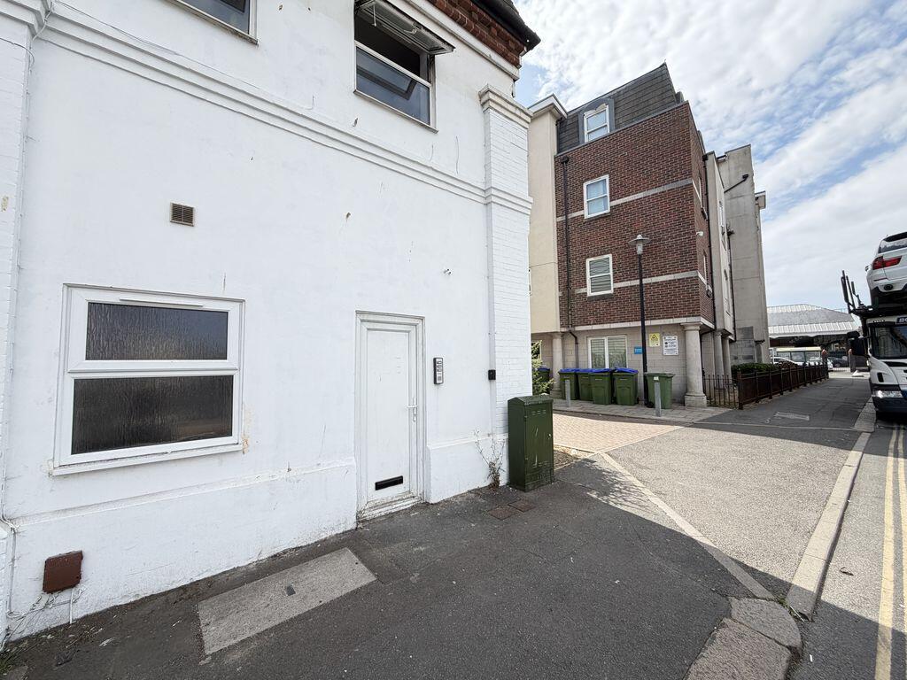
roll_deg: +1.2
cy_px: 340
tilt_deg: +4.5
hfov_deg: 102.1
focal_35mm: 14
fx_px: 367
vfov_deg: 85.7
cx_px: 454
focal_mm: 2.22
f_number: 2.2
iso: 40
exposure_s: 1/625
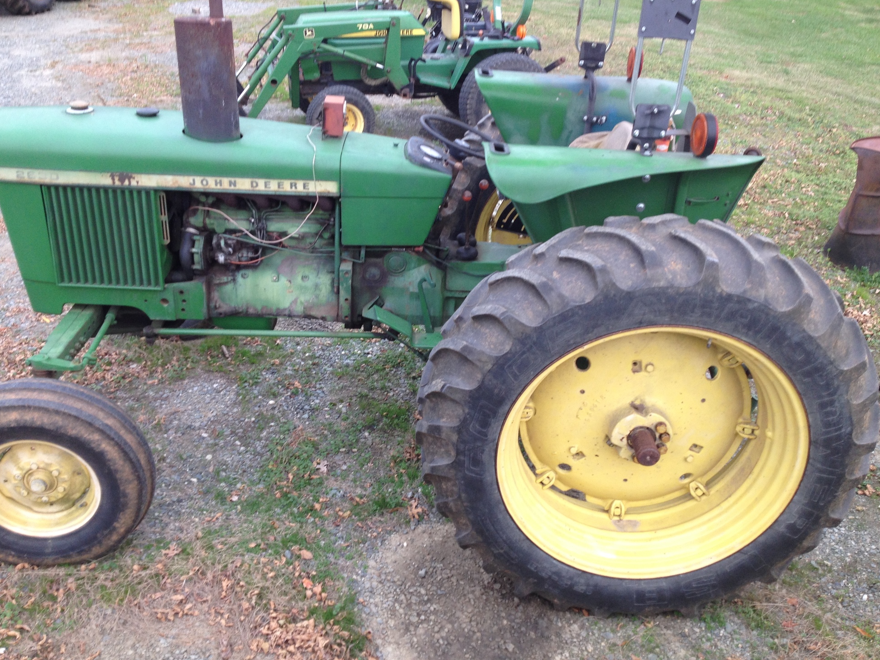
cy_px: 312
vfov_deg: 38.7
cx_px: 433
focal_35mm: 37
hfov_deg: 50.1
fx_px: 941
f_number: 2.4
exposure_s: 1/40
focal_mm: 4.28
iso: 64
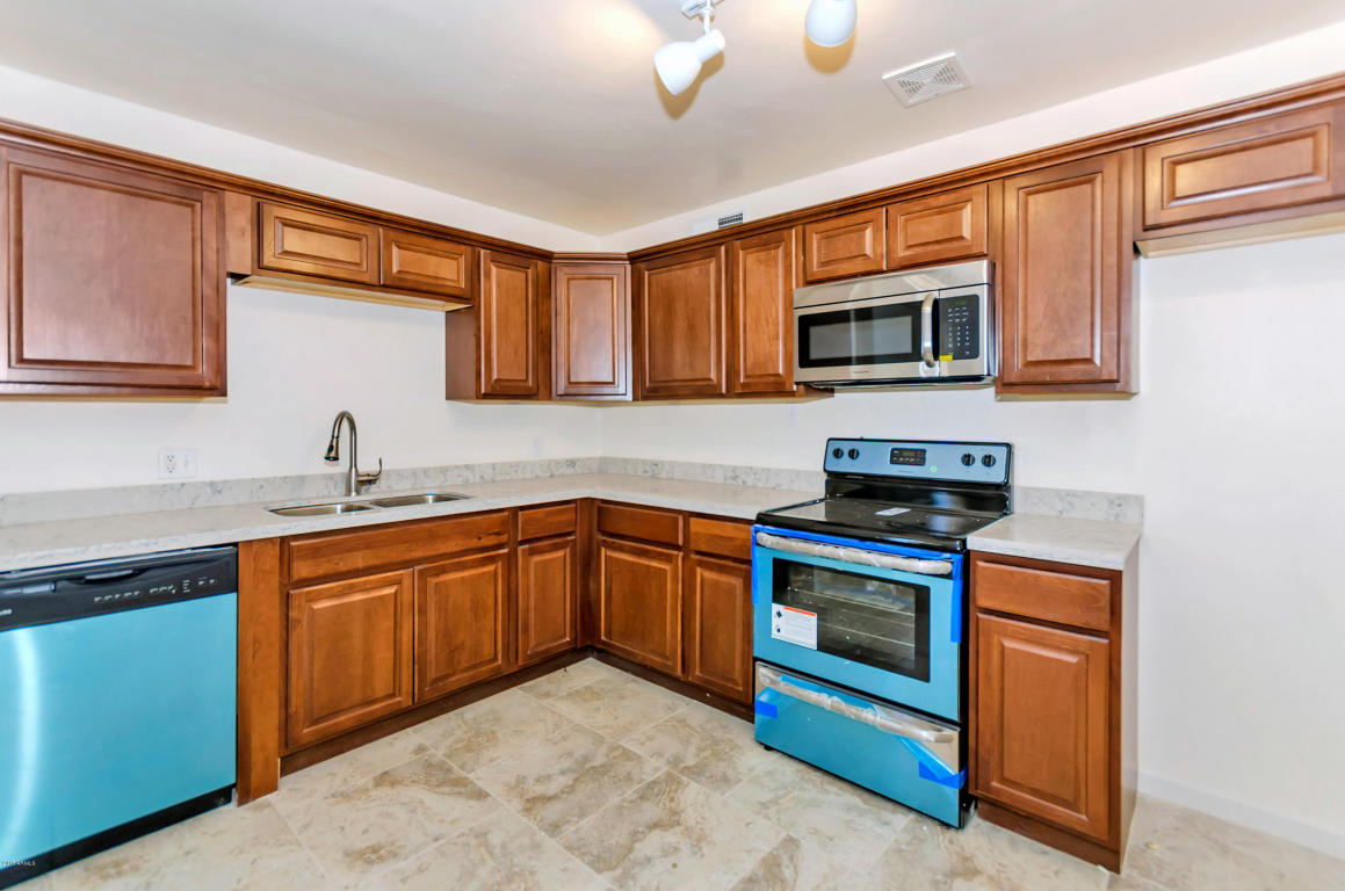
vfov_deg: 77.1
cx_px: 672
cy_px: 446
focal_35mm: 15
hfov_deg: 100.5
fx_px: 559
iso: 320
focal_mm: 10
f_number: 6.3
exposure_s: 1/60
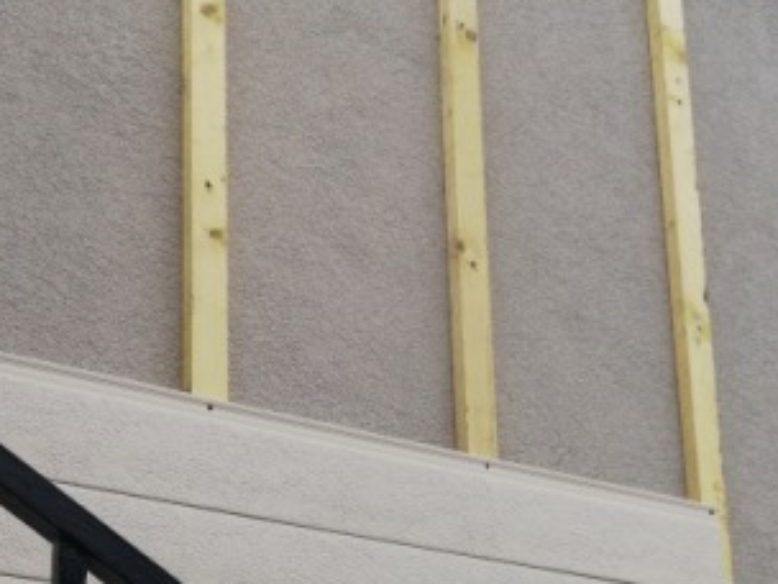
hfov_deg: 27.3
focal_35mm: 71
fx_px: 1596
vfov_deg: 19.5
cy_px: 710
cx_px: 466
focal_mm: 3.95
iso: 50
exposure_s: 1/295
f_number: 1.8
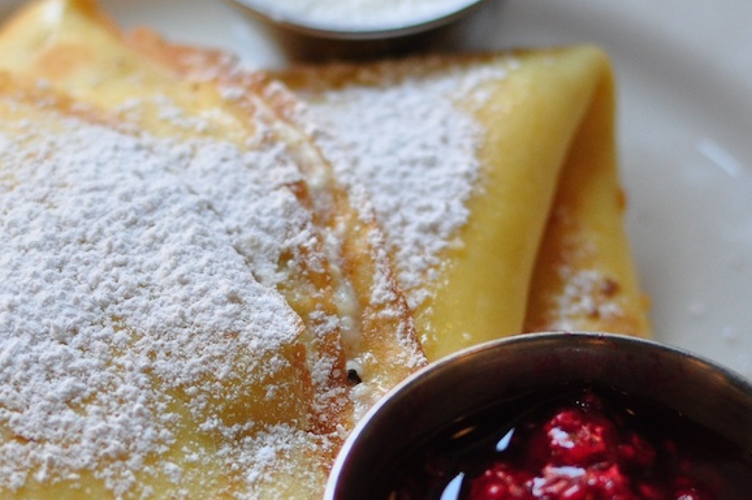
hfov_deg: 18.7
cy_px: 364
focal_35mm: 109
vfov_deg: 12.5
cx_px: 286
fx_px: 2275
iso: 800
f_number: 3.2
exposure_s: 1/250
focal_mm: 35
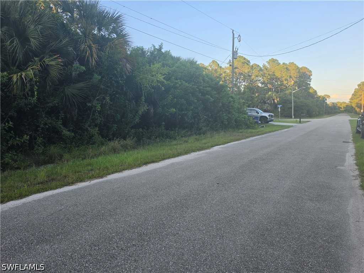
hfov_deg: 73.9
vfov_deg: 58.9
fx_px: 242
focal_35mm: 23
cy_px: 136
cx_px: 182
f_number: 1.4
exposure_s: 1/214
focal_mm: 6.5
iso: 10
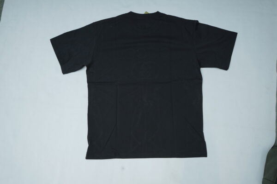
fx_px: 215
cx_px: 138
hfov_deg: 65.5
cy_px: 92
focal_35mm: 28
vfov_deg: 46.4
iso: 320
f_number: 6.3
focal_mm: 28
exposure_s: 1/200
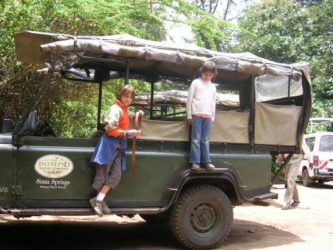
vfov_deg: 37.7
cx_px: 166
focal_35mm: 38
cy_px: 125
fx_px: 366
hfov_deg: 49.0
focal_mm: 5.8
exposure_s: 1/236
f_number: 2.8
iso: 50
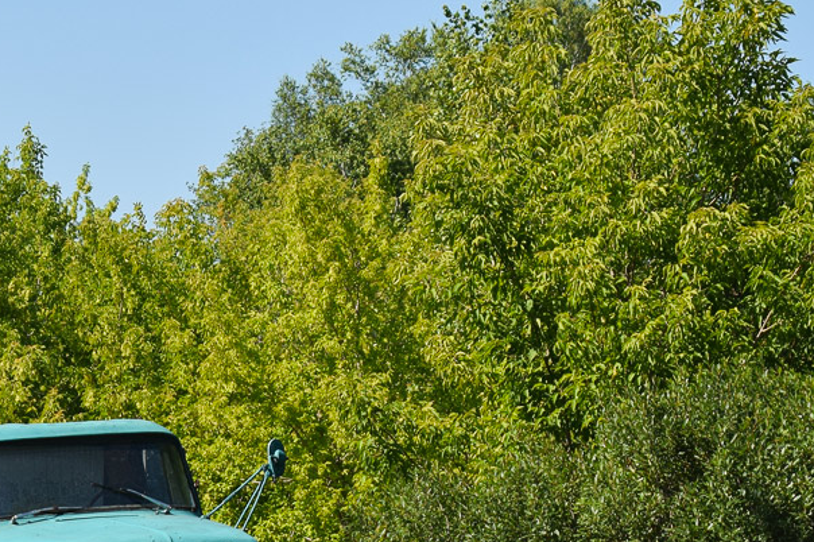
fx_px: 3706
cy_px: 418
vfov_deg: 8.3
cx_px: 77
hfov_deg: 12.4
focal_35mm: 164
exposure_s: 1/1000
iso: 200
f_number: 5.6
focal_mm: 55
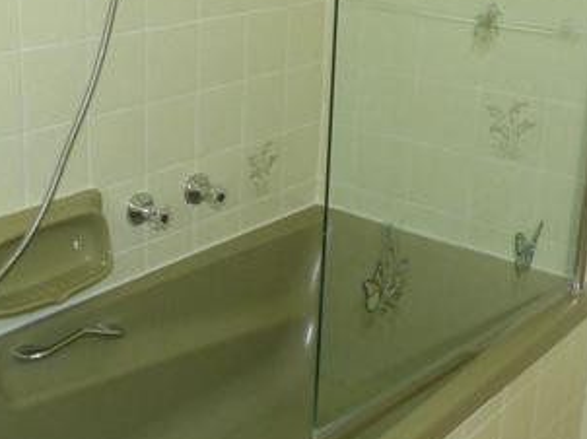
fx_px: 898
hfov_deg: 35.6
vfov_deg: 27.2
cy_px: 118
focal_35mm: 53
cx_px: 163
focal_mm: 3.58
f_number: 4.5
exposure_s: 1/50
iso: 400
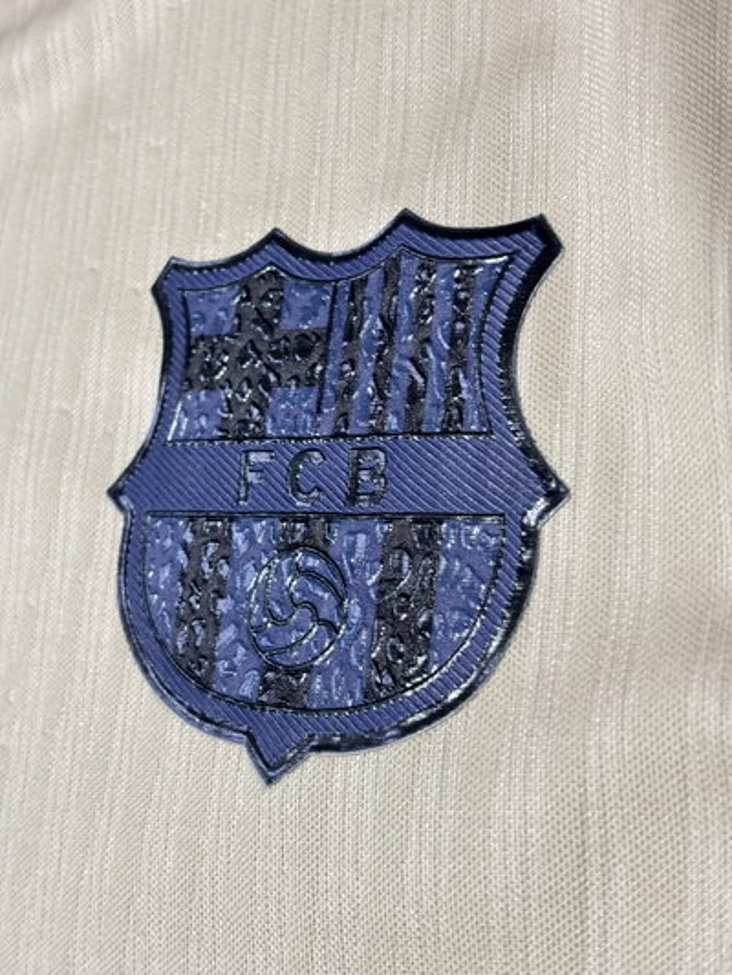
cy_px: 488
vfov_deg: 36.8
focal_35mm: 52
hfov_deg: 28.0
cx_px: 366
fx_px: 1466
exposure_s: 1/33
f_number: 1.6
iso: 160
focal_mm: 5.96
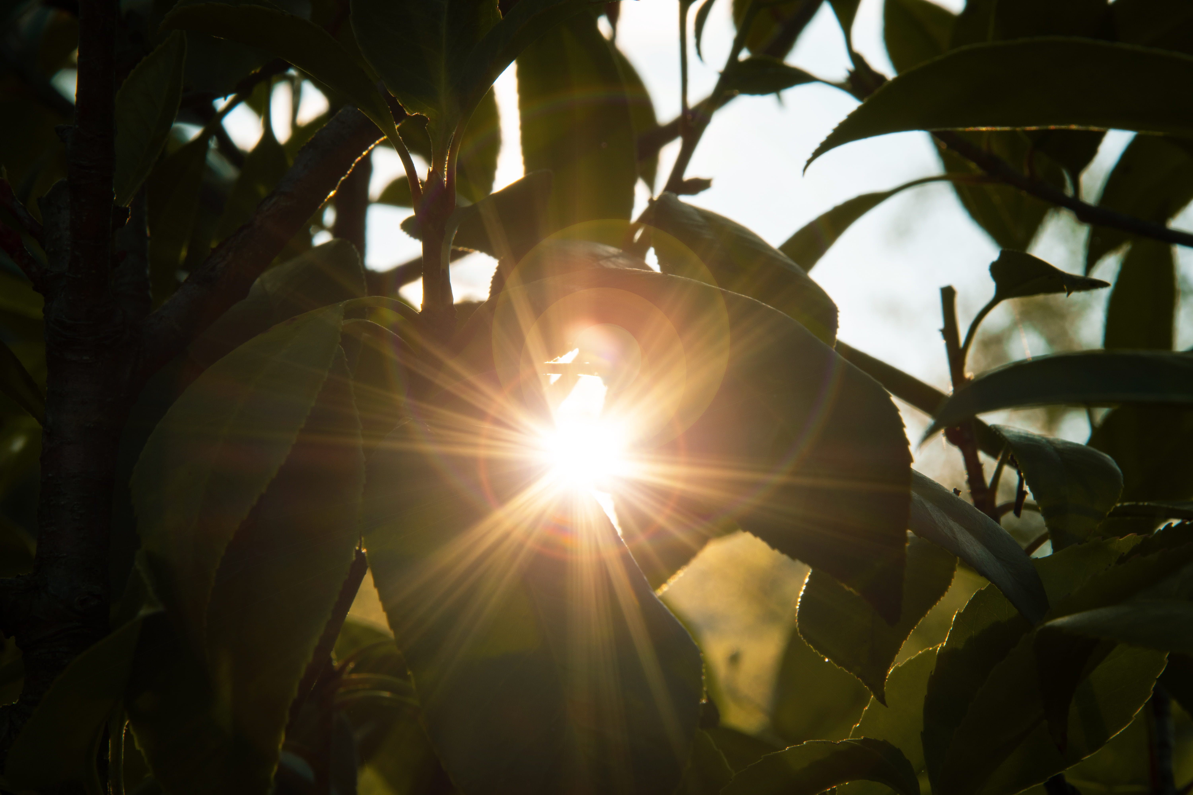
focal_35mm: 158
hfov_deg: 13.0
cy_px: 398
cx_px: 596
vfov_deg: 8.7
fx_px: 5219
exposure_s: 1/100
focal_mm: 105
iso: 100
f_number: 18
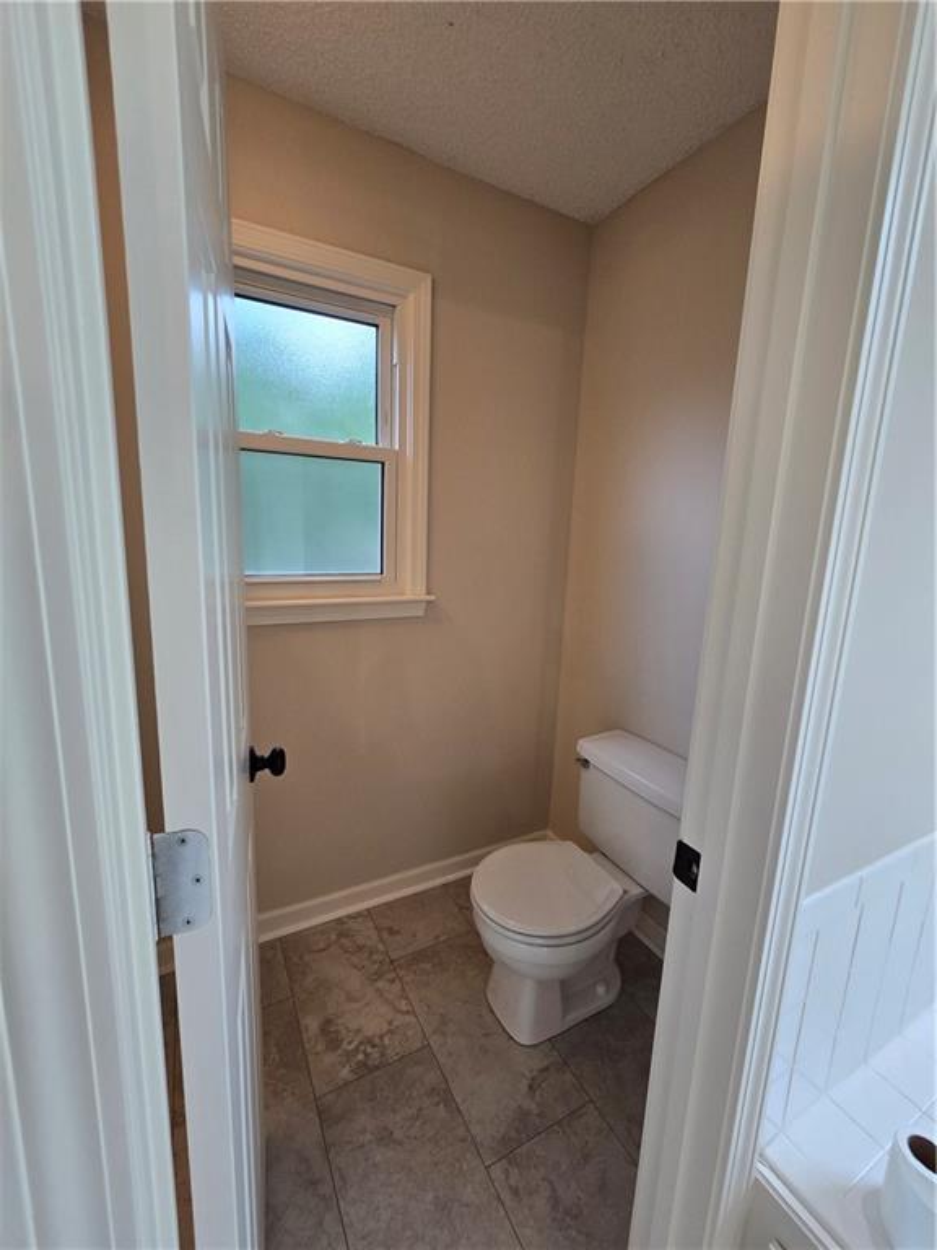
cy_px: 625
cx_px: 468
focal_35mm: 13
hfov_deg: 89.9
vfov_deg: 106.2
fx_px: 469
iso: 80
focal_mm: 2.2
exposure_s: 1/60
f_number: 2.2
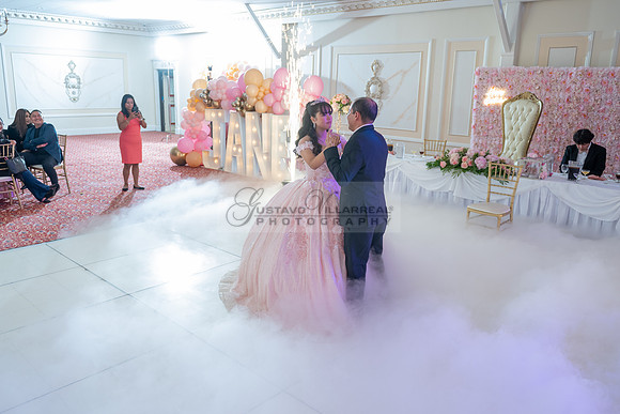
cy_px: 194
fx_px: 486
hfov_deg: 65.0
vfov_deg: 46.1
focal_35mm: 28
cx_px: 312
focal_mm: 24
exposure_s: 1/100
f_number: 2.8
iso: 400
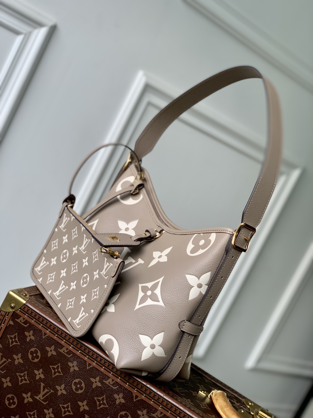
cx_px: 156
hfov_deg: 28.0
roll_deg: -27.0
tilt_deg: -6.4
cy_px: 209
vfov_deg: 36.8
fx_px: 627
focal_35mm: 52
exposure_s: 1/122
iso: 16
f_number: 2.4
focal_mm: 6
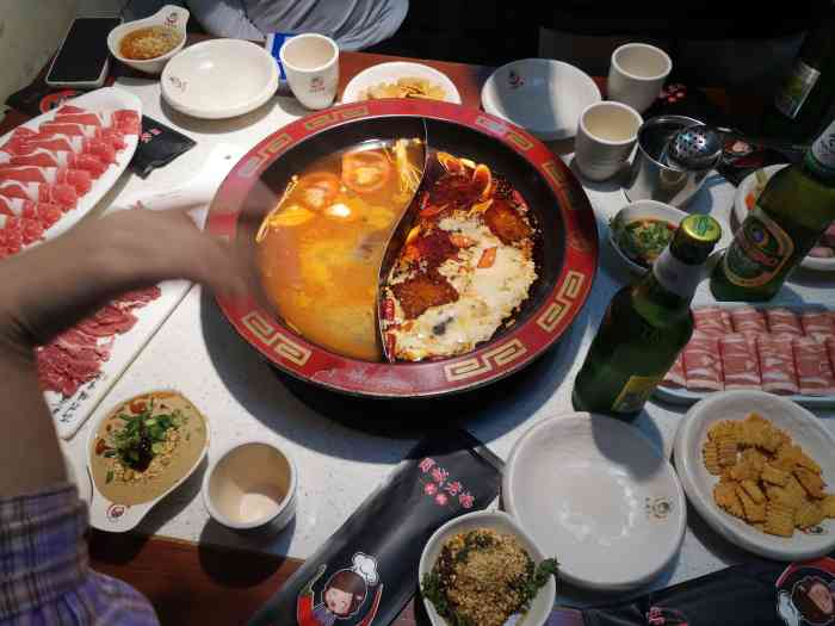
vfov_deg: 51.4
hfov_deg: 65.3
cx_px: 418
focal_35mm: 27
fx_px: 651
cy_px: 313
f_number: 1.8
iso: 64
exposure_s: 1/50
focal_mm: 3.95
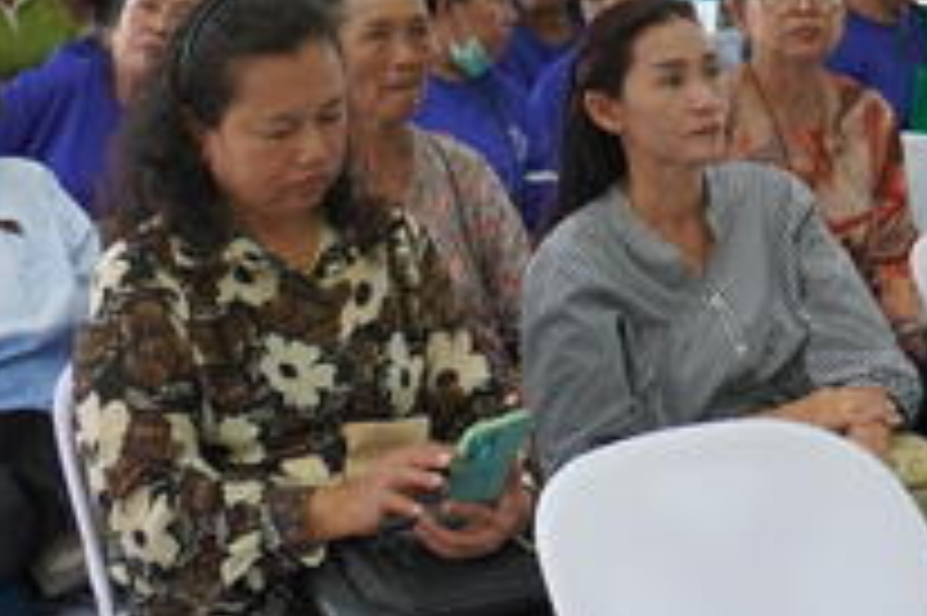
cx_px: 666
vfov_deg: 11.5
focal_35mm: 117
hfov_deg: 17.5
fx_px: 2999
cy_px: -128
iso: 800
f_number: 4.5
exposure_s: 1/160
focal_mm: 25
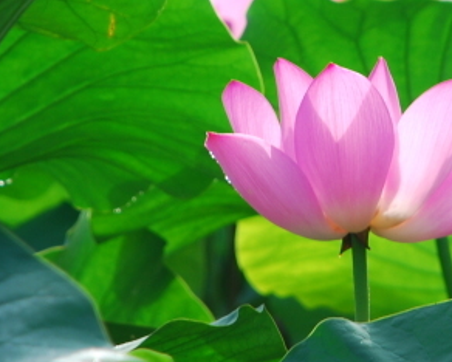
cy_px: 86
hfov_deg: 2.9
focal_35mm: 668
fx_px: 8937
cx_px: 452
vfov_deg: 2.3
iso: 100
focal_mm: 135
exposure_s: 1/160
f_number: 5.6
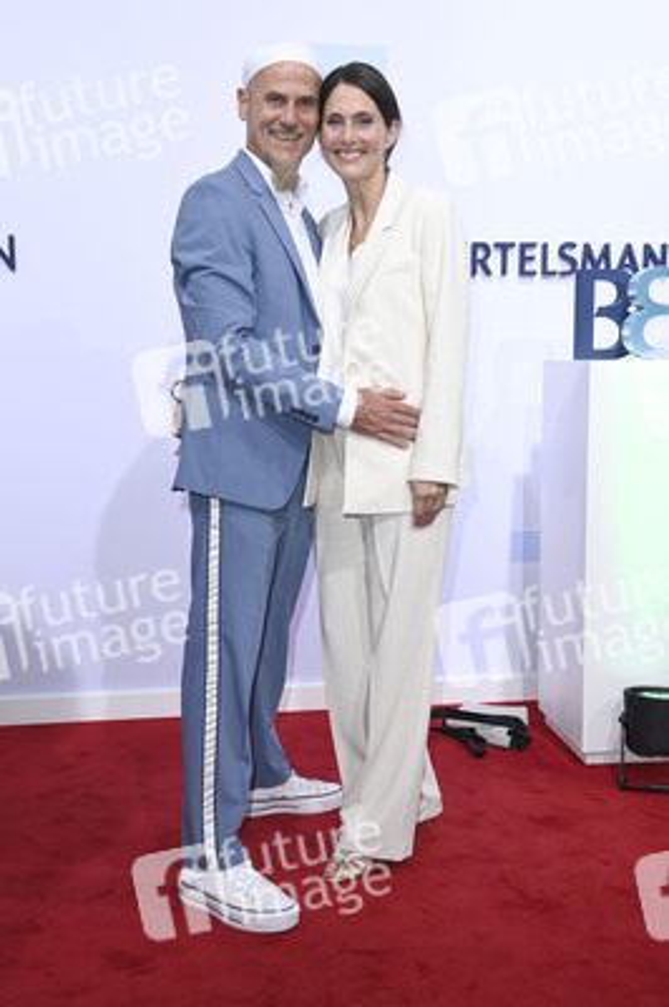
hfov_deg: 33.3
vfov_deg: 48.5
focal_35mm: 40
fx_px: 1117
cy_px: 504
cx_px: 334
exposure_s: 1/250
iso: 400
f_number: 6.3
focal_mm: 40
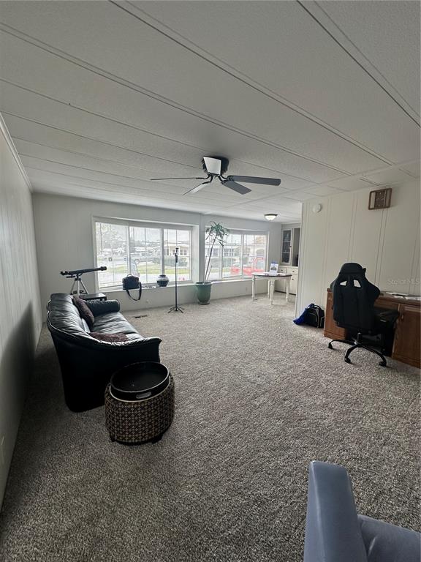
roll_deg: -0.5
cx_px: 210
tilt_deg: -6.3
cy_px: 281
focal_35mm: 14
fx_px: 227
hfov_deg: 85.7
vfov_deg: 102.1
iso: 40
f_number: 2.2
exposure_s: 1/220
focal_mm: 2.22
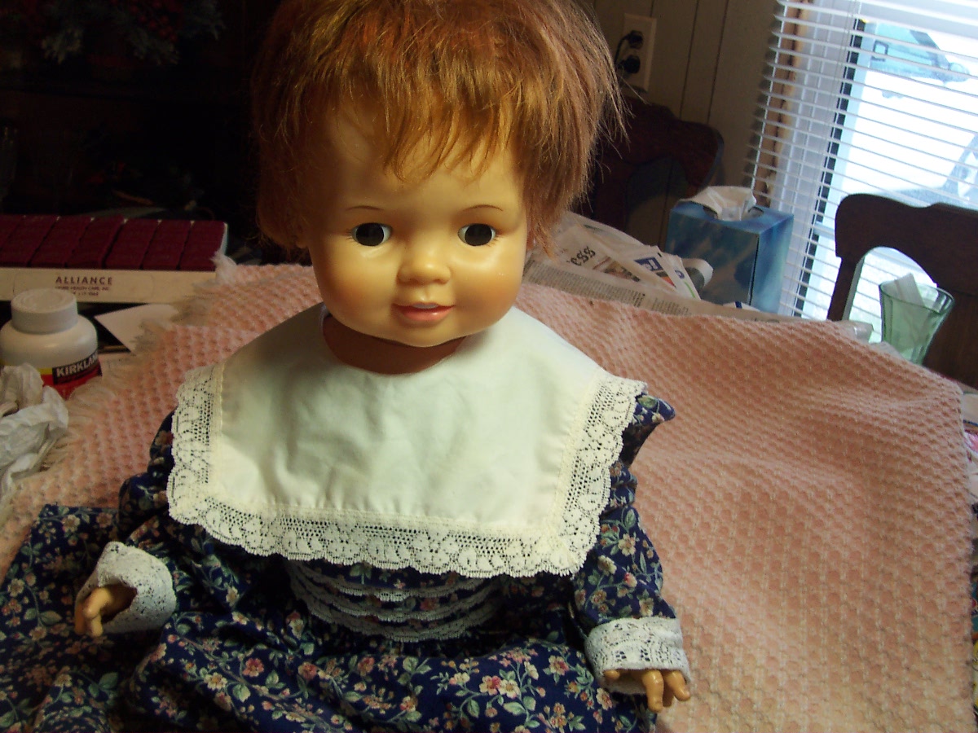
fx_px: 1045
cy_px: 366
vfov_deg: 38.7
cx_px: 489
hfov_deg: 50.1
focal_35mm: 37
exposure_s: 1/30
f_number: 2.8
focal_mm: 5.6
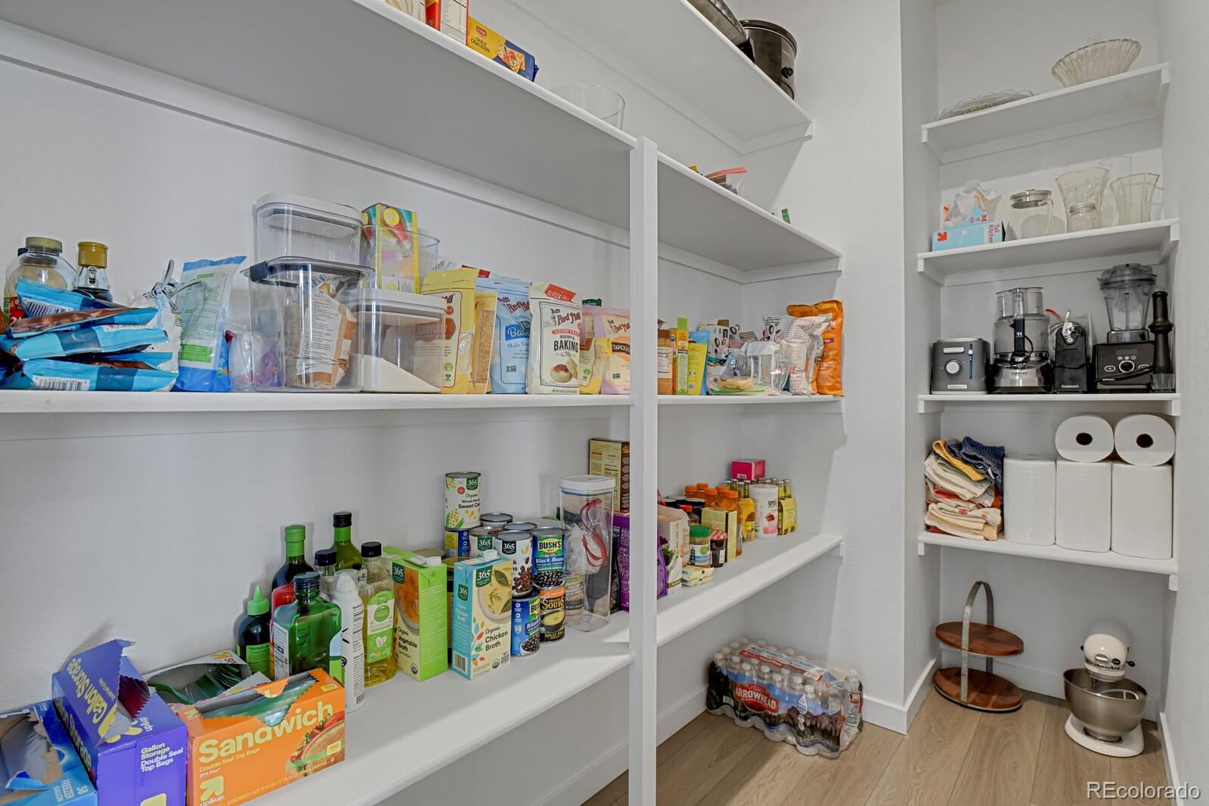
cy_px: 403
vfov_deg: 70.4
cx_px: 604
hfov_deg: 93.3
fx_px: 571
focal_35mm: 17
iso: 12800
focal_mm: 17
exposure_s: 1/13
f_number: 8
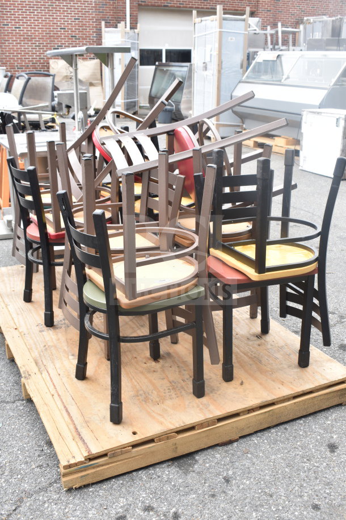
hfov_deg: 34.2
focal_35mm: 39
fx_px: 562
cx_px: 173
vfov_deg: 49.6
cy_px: 260
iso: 200
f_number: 6.3
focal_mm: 26
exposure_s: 1/160
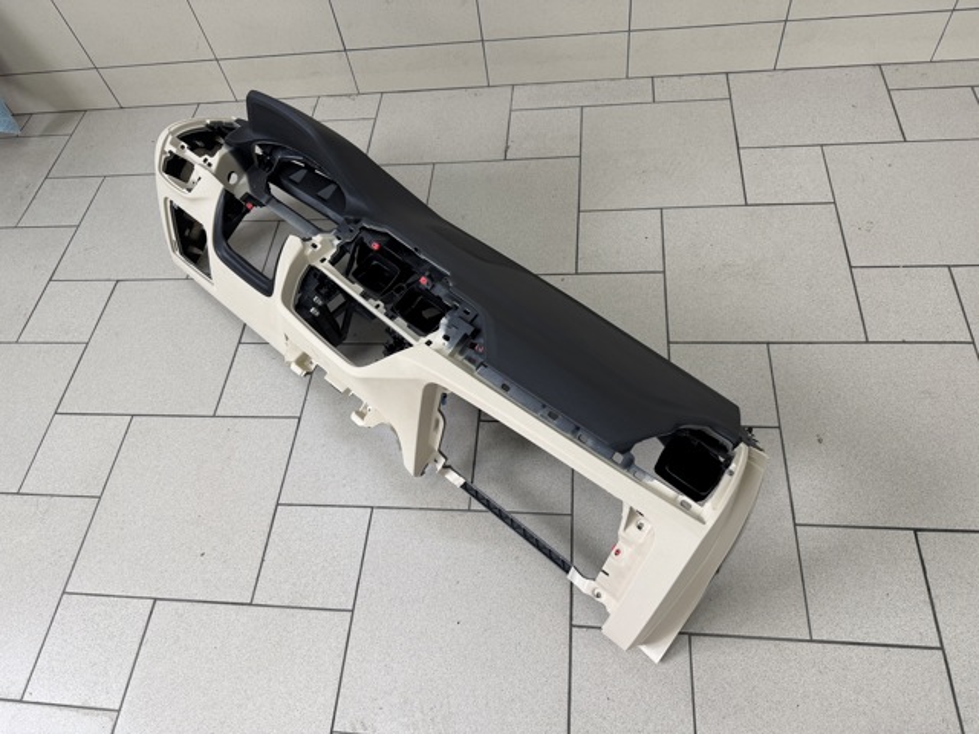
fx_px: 679
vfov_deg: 56.8
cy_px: 367
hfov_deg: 71.6
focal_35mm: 24
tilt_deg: -54.0
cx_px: 490
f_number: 1.78
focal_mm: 6.76
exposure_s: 1/121
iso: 160
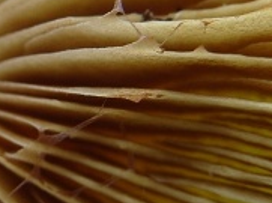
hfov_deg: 15.6
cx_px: 5
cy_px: 80
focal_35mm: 124
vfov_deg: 11.9
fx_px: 972
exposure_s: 1/180
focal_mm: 7.8
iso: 80
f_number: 4.1
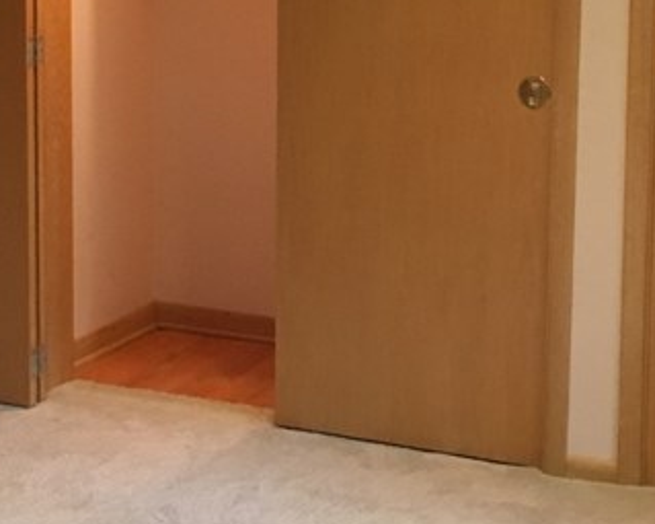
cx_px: 394
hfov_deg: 21.0
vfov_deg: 16.7
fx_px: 1764
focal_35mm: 91
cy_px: 76
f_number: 2.2
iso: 200
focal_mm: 4.15
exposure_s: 1/30
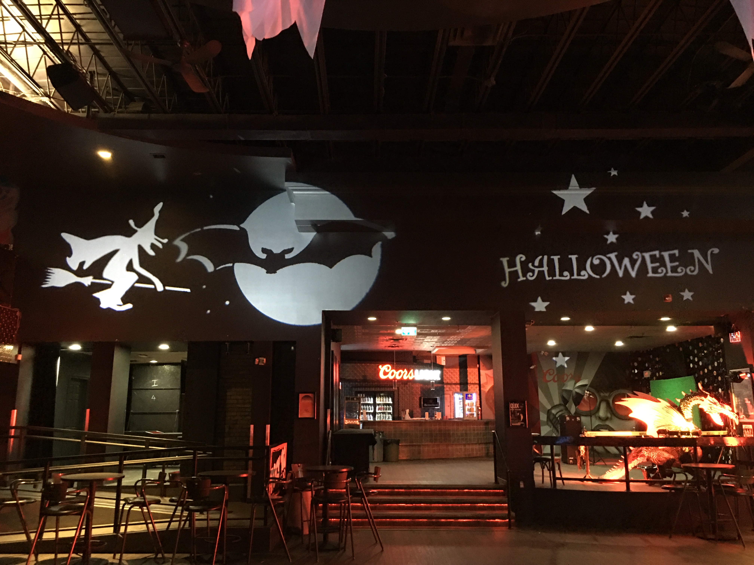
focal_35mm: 29
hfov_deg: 61.7
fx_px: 632
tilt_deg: +11.8
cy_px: 282
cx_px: 377
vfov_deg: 48.2
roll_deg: -0.7
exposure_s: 1/4
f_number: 2.2
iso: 160
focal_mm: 4.15
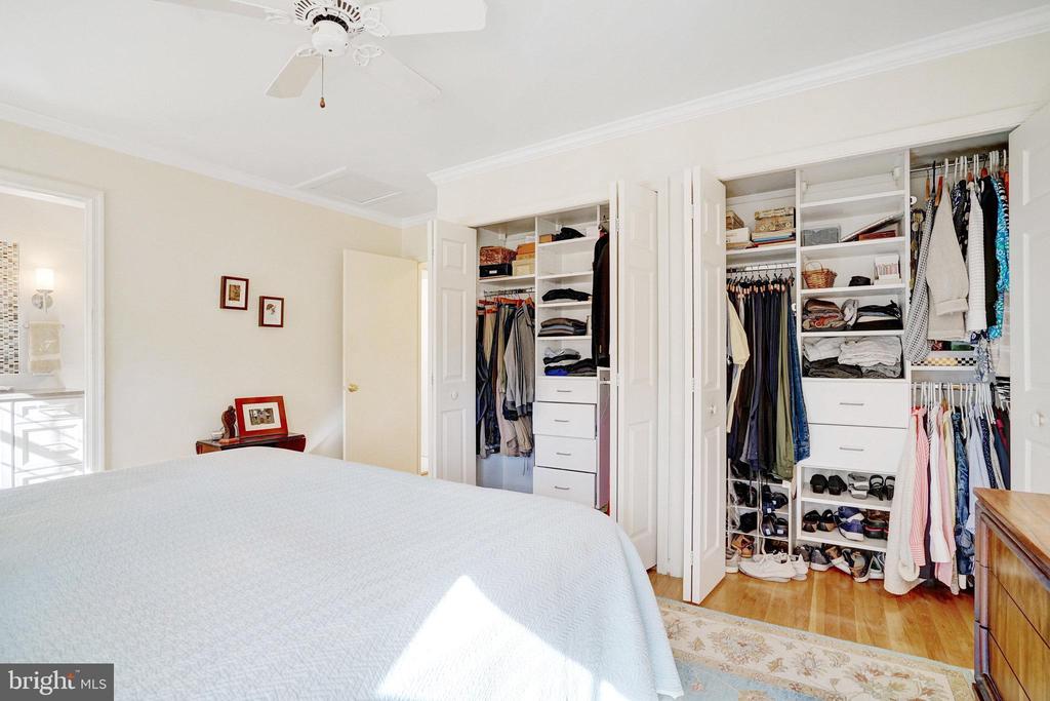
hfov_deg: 96.7
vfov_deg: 73.8
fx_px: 467
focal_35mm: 16
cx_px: 525
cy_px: 350
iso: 1250
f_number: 8
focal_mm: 16
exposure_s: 1/50
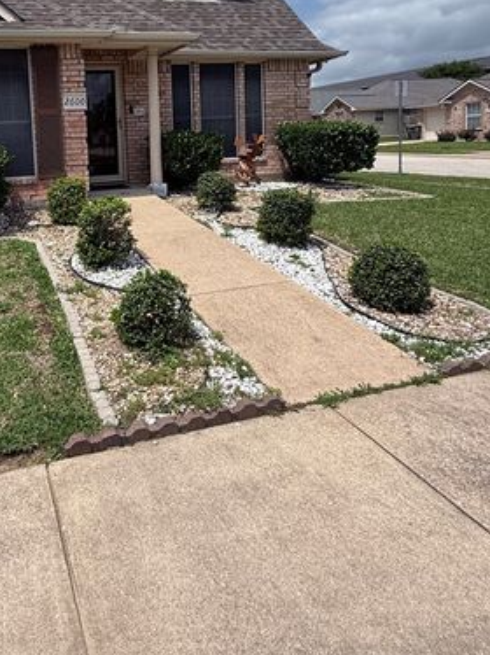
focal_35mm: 25
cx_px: 91
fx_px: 472
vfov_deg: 66.3
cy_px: 187
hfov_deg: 51.1
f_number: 2.2
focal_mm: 2.22
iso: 50
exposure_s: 1/3125
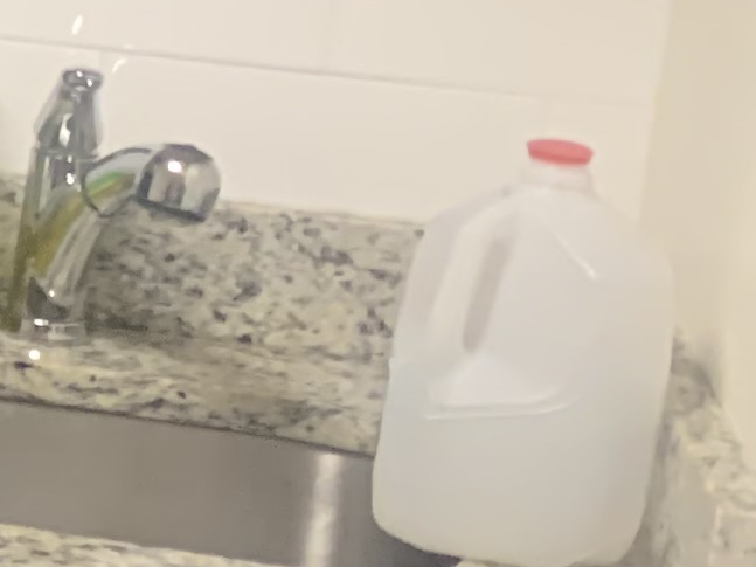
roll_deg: -1.2
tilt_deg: -9.6
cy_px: 94
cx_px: -1075
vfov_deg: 9.1
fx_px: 3537
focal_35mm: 162
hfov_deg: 10.5
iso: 400
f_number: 1.8
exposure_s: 1/40
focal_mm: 4.25
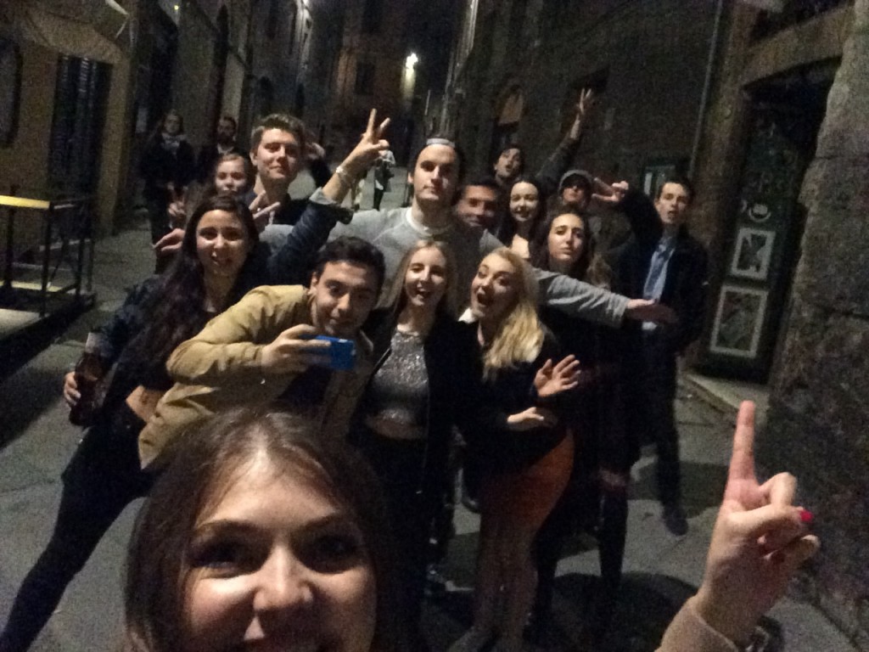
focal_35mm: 31
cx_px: 434
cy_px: 326
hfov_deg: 58.4
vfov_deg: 45.4
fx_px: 778
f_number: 2.4
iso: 1600
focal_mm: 2.15
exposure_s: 1/17
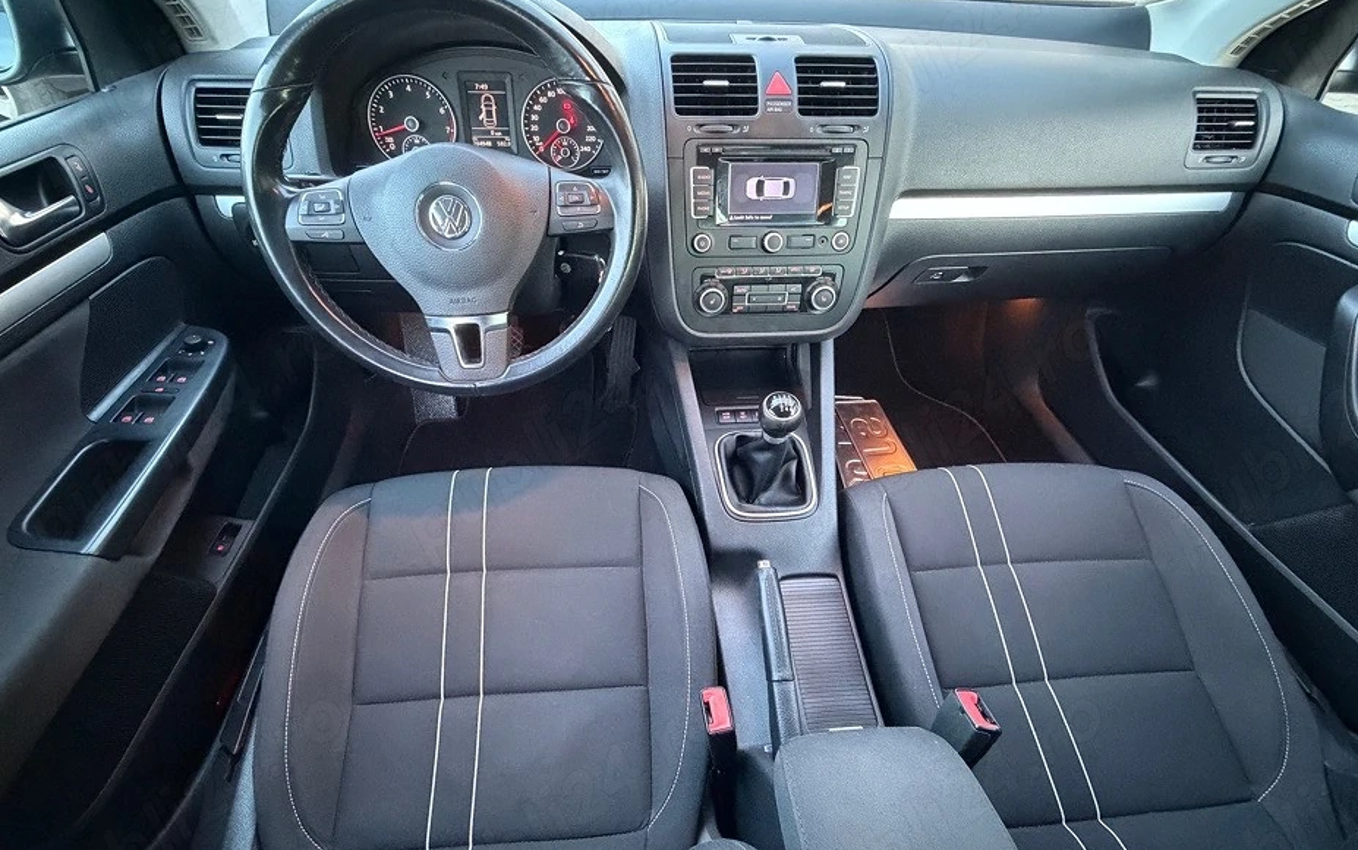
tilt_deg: -46.0
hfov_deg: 97.8
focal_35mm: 16
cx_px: 662
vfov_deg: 71.3
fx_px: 592
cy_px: 446
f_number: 2.2
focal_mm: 2.22
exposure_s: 1/49
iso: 1250
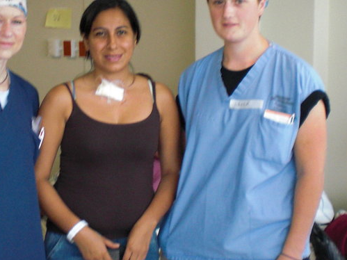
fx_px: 782
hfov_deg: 24.9
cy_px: 100
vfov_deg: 18.9
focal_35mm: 78
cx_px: 113
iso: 200
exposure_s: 1/100
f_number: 3.1
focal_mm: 6.3
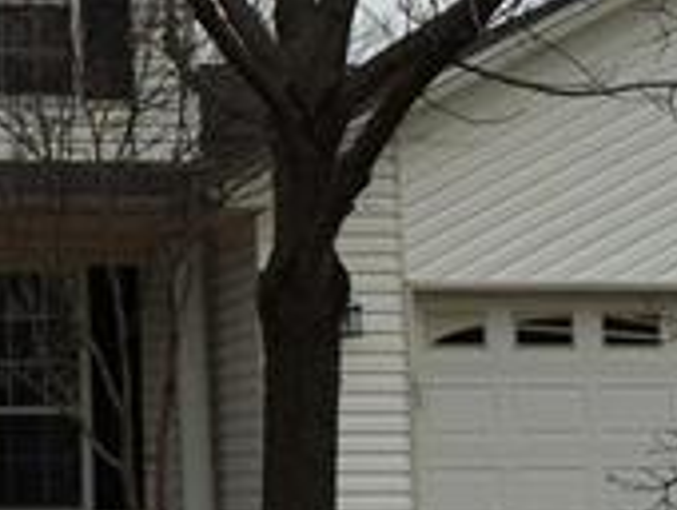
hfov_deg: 16.9
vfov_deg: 13.6
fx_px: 2135
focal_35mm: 109
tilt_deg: +6.3
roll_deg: +0.6
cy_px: 215
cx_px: -227
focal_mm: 4.15
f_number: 2.2
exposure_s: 1/526
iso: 32
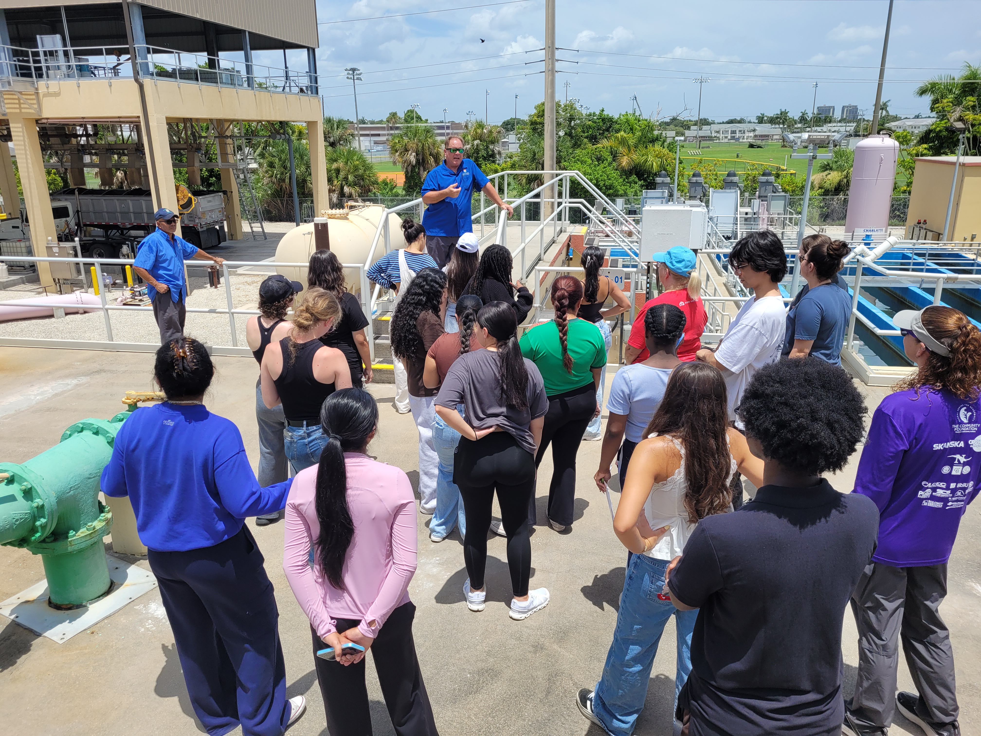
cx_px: 490
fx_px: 737
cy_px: 368
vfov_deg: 53.1
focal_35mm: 26
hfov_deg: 67.3
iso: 40
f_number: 1.8
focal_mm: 5.4
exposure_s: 1/2510
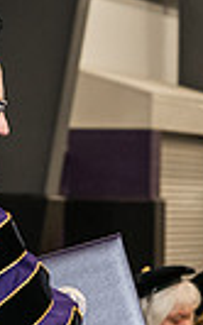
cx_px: 183
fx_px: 2756
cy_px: 194
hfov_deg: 4.2
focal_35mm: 311
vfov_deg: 6.8
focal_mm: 70
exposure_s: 1/200
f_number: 5
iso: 2500
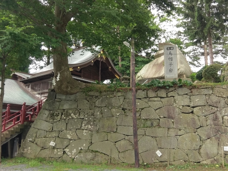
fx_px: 171
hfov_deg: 67.3
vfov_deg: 53.1
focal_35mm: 26
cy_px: 86
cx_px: 114
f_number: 1.8
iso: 100
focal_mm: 4.58
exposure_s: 1/144
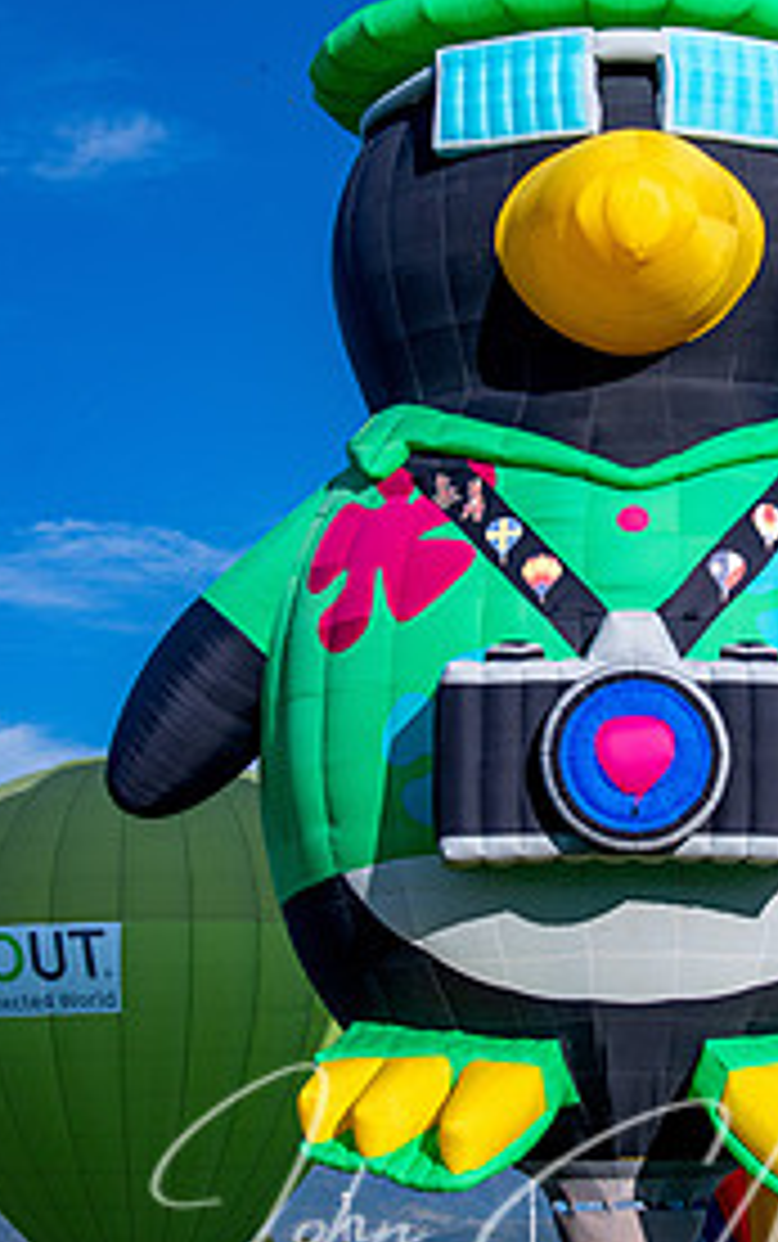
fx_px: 3148
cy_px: 639
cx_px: 603
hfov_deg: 14.0
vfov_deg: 22.3
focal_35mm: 93
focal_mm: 56
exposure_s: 1/4000
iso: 400
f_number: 4.5
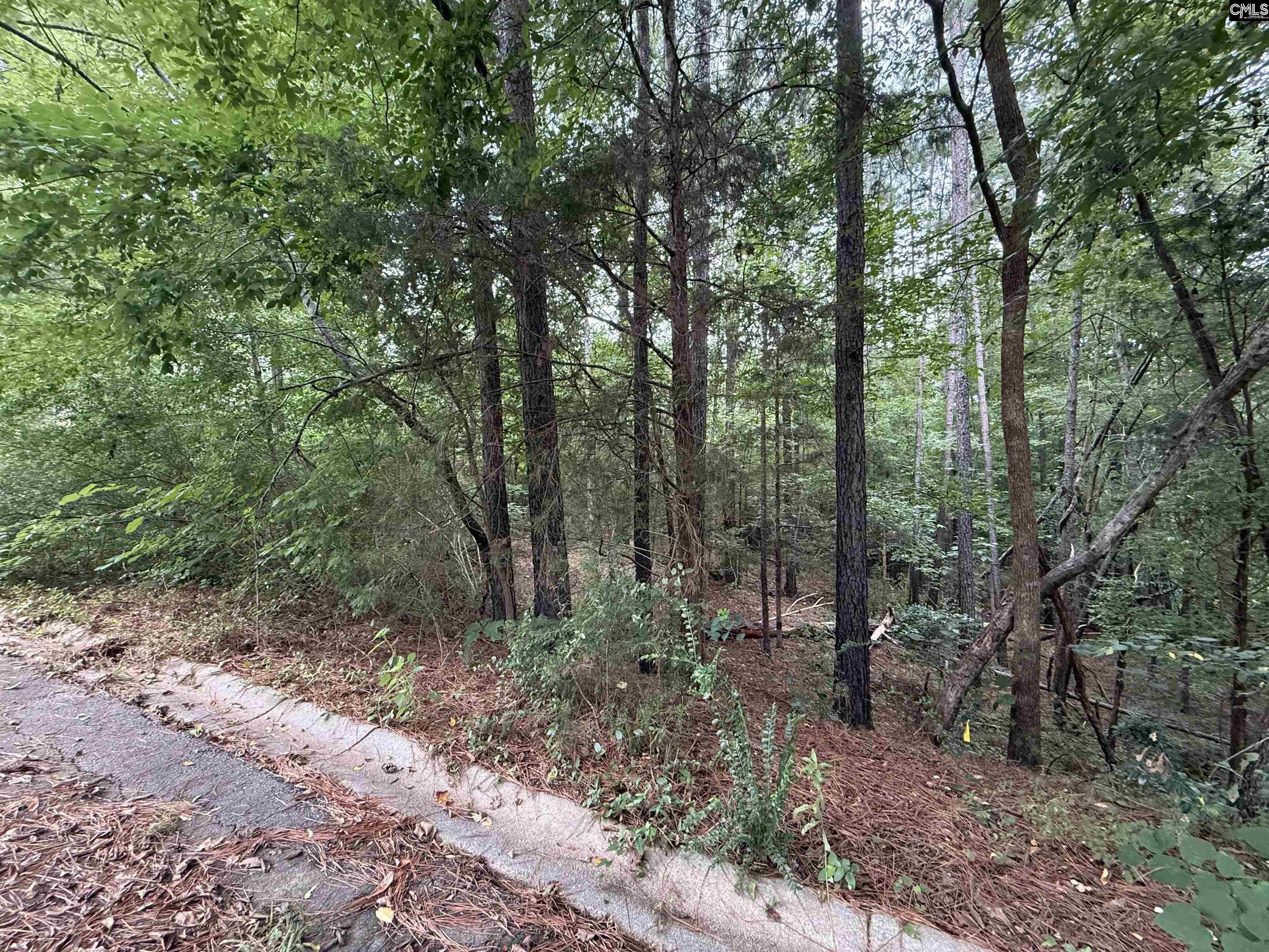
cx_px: 634
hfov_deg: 102.1
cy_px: 476
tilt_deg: +1.3
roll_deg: +1.4
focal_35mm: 14
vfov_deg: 85.7
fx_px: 513
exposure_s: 1/80
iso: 320
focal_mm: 2.22
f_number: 2.2
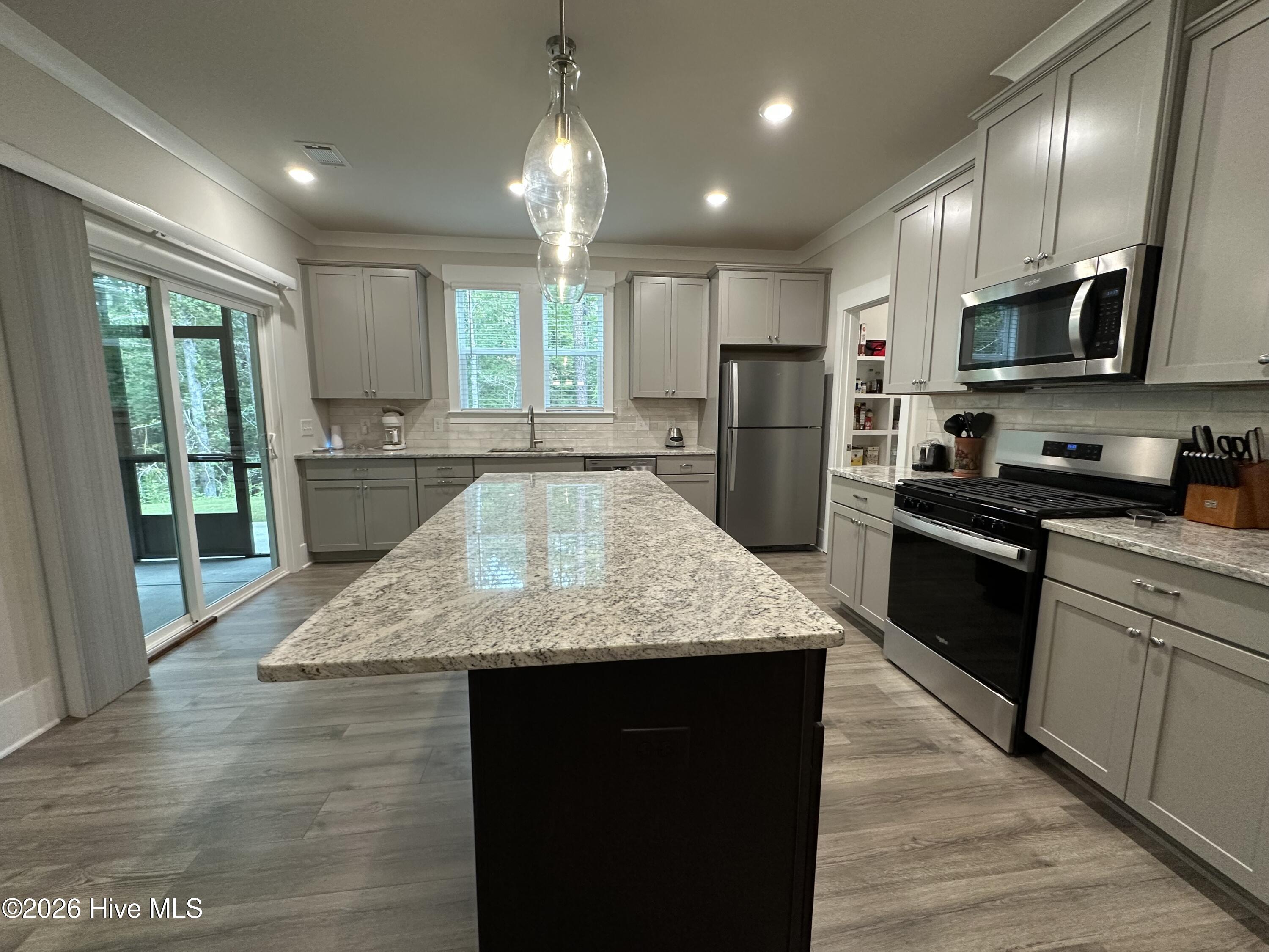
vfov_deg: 85.7
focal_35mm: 14
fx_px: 513
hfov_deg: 102.1
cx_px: 634
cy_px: 476
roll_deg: +0.1
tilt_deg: -7.0
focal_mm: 2.22
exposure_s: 1/120
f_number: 2.2
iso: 250
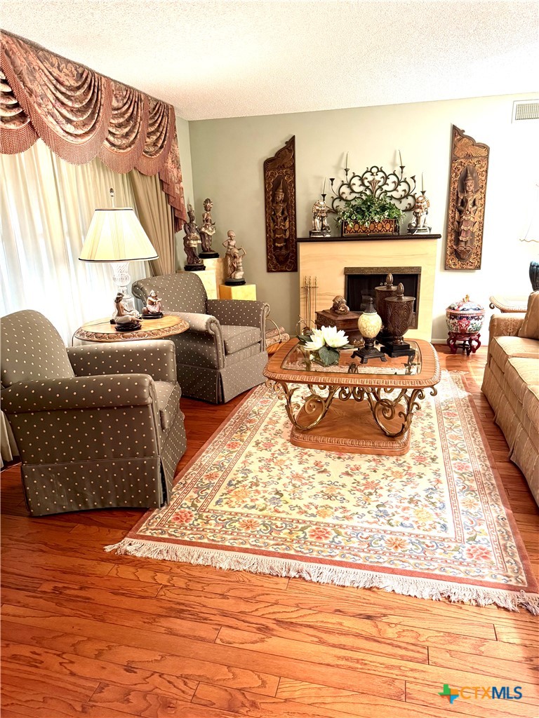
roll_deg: +2.5
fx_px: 498
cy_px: 359
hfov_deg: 56.8
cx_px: 270
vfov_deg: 71.6
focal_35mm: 24
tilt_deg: -16.9
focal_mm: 6.76
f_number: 1.78
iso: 500
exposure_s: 1/60
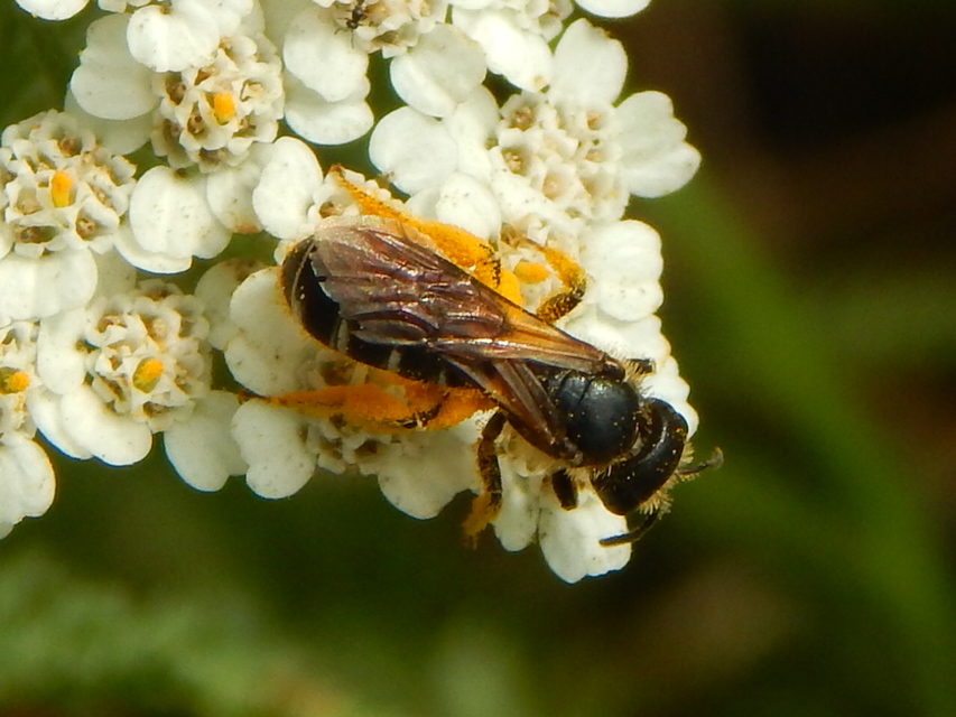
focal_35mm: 114
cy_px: 358
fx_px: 3149
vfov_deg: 13.0
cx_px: 478
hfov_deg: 17.3
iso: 125
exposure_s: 1/800
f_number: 4.6
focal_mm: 20.5
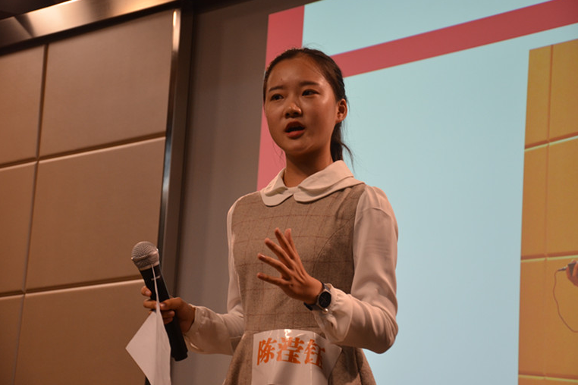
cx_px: 294
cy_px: 192
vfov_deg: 13.6
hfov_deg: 20.2
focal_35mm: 101
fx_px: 1621
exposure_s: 1/60
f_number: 5.3
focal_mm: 66
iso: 640
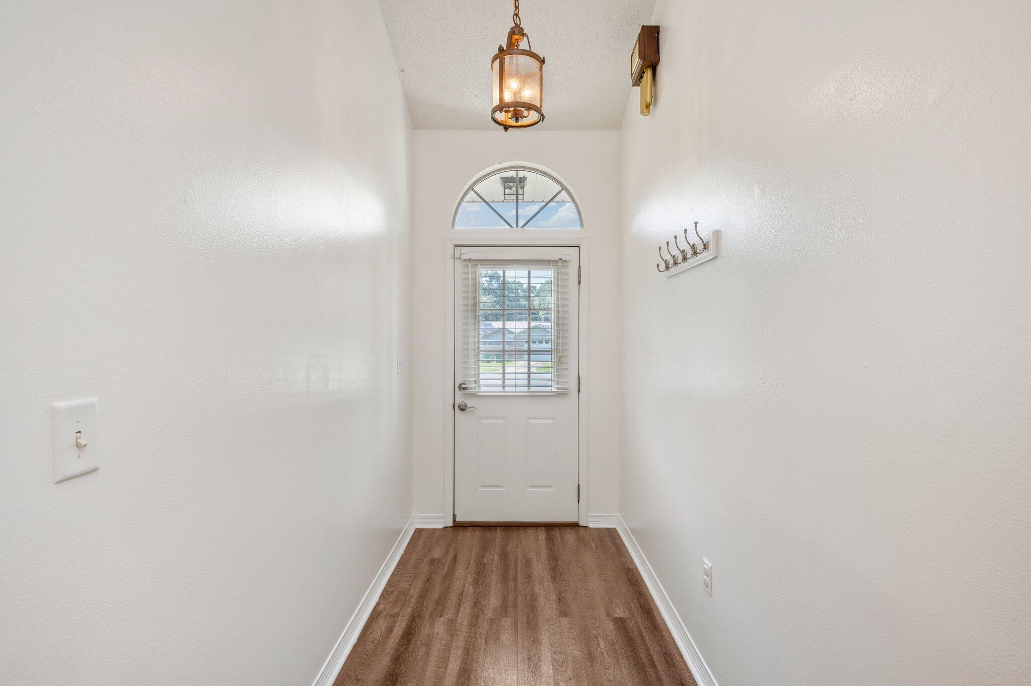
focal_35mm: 18
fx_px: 501
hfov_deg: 91.7
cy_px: 343
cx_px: 516
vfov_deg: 68.8
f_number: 9
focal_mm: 17.5
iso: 320
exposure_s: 1/30
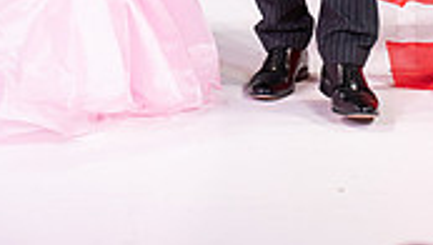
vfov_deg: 6.2
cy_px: -285
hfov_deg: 11.3
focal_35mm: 190
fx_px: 2185
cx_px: 322
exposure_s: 1/400
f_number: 5.6
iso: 2000
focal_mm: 70
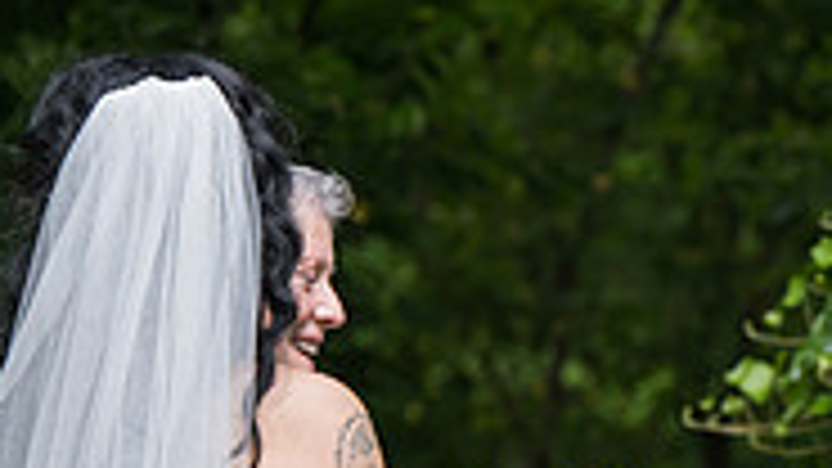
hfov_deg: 5.5
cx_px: 810
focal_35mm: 394
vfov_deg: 3.1
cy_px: 425
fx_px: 8691
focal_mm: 120
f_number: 4
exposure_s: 1/400
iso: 500
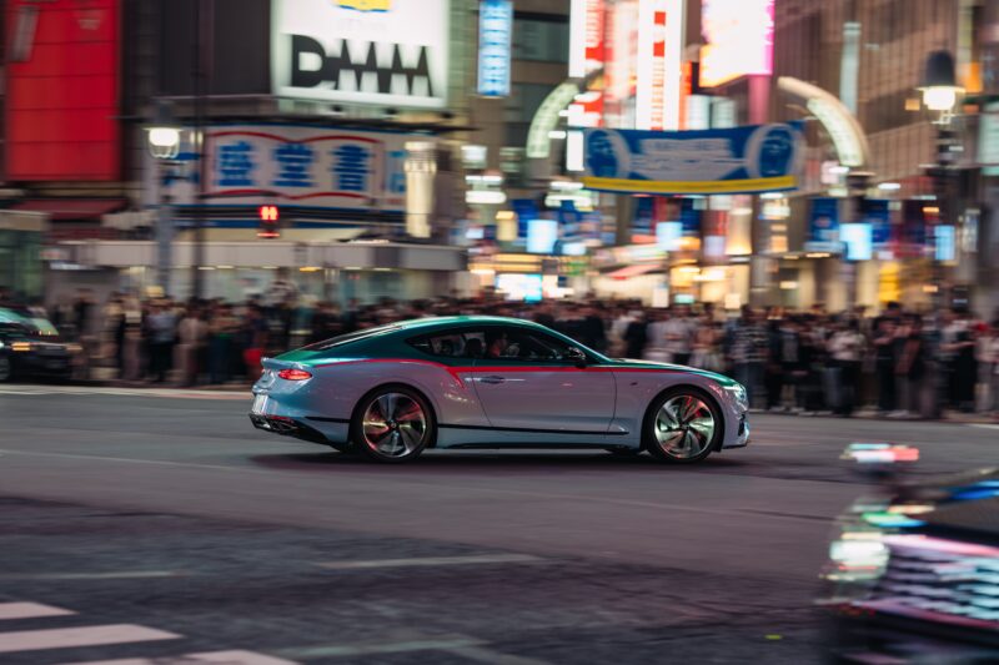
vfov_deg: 15.9
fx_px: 2386
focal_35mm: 86
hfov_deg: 23.6
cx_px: 500
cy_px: 332
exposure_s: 1/50
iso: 400
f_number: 2.5
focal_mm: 86
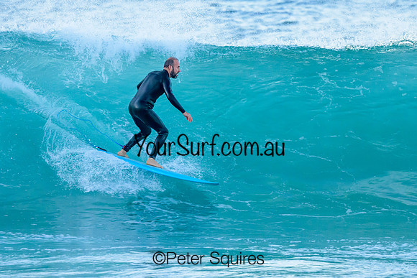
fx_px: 12074
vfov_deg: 1.3
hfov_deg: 2.0
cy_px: 130
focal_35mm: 1042
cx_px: 219
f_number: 6.3
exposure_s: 1/1250
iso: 2800
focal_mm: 800
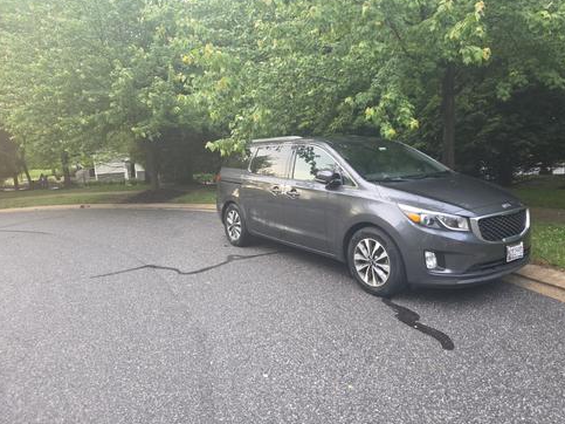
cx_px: 291
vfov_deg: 56.8
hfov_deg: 71.6
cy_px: 205
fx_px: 392
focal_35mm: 24
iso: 200
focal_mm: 5.4
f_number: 1.8
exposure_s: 1/120
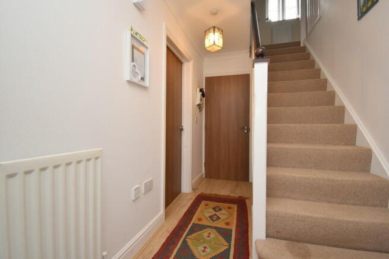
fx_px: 162
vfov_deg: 77.4
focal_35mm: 15
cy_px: 130
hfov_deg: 100.4
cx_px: 194
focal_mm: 10
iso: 800
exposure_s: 1/160
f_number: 4.5
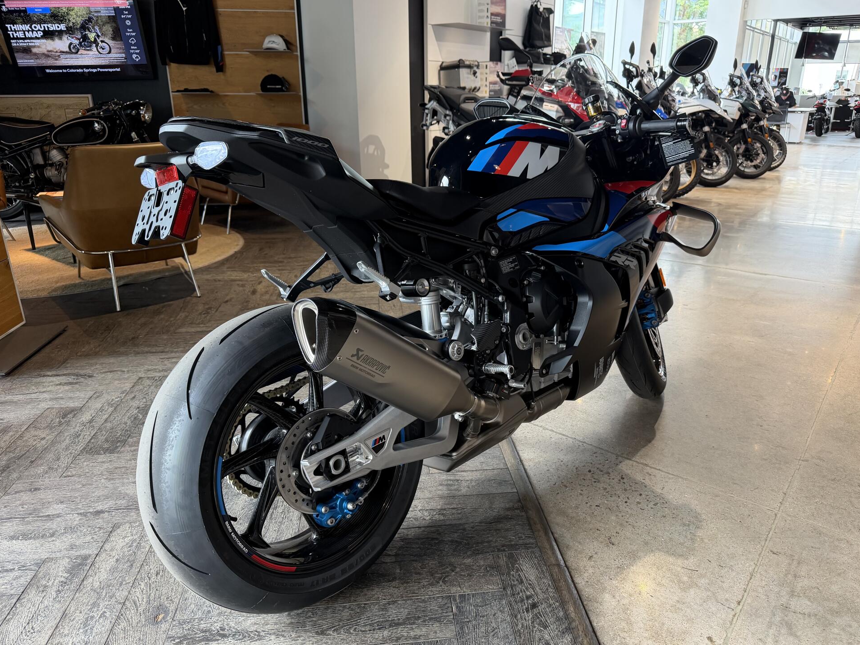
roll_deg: -0.3
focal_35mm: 25
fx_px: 621
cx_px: 446
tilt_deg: -20.2
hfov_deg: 69.4
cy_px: 322
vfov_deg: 54.9
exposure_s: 1/60
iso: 200
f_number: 1.78
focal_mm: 6.76
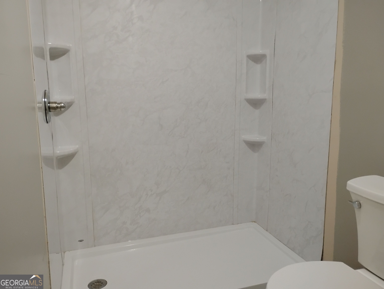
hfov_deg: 63.4
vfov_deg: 49.9
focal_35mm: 28
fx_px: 311
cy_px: 144
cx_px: 192
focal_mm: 4.26
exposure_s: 1/30
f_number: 1.8
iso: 1938
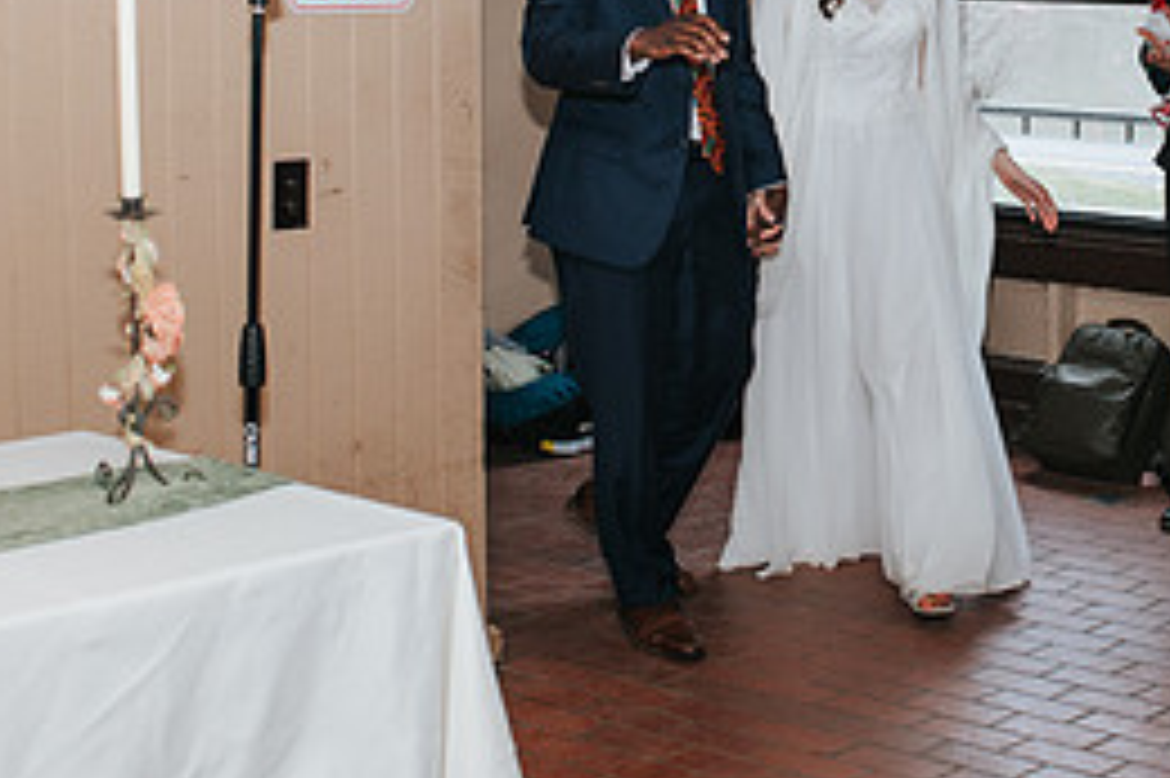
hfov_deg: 25.6
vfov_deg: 17.2
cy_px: 81
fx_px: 2533
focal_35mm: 78
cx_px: 918
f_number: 3.2
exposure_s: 1/200
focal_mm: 35
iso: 1000
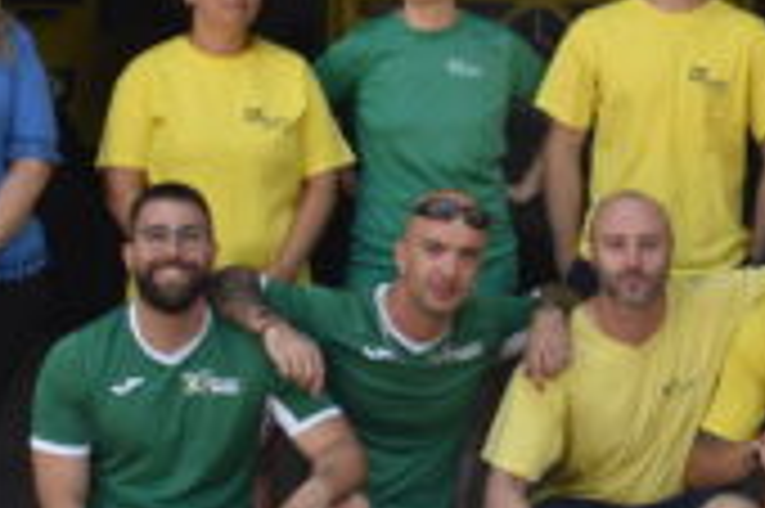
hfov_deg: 14.8
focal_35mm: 138
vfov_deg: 9.9
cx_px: 639
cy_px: 225
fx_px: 2930
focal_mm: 26
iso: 400
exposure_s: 1/160
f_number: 6.3
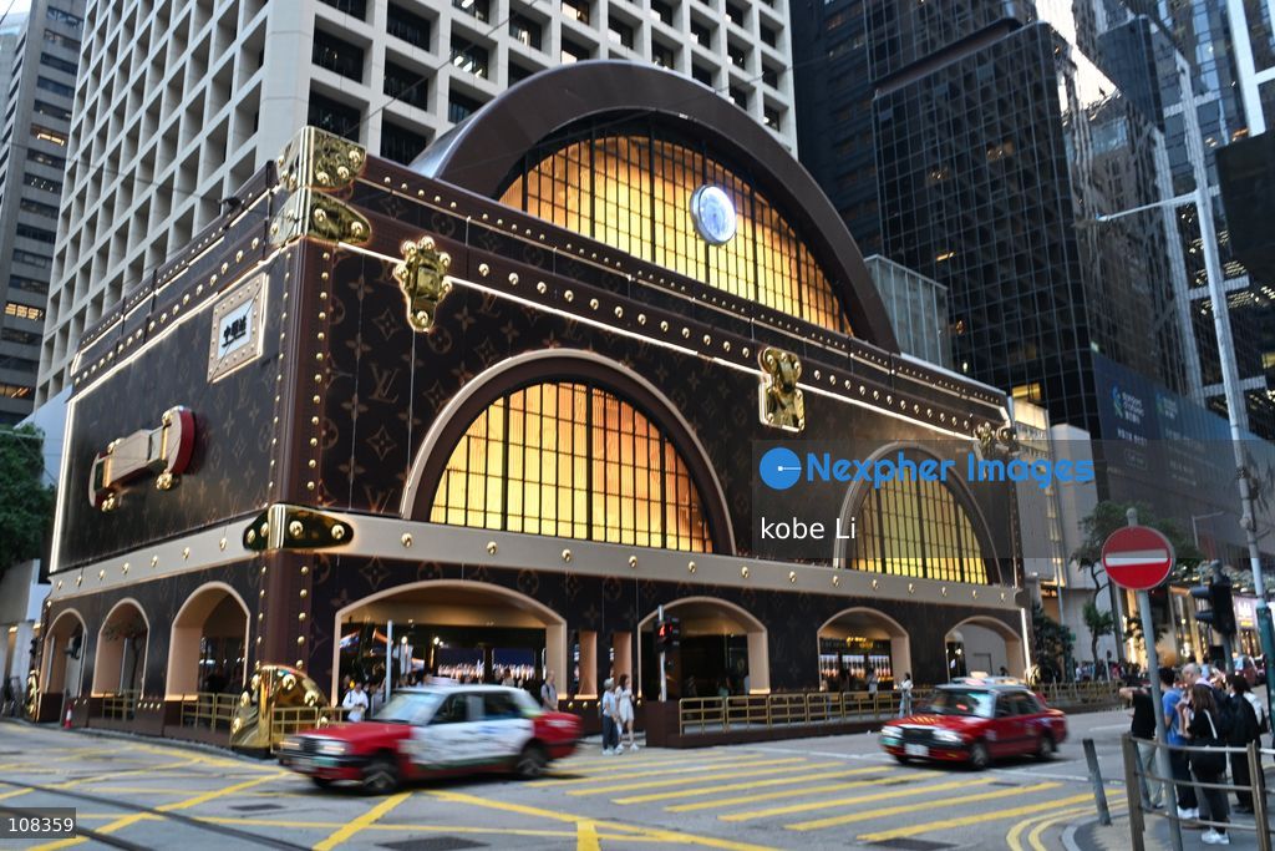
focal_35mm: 26
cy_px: 426
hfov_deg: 68.4
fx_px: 939
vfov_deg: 48.7
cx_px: 638
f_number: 11
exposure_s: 1/25
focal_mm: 26.5
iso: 1600
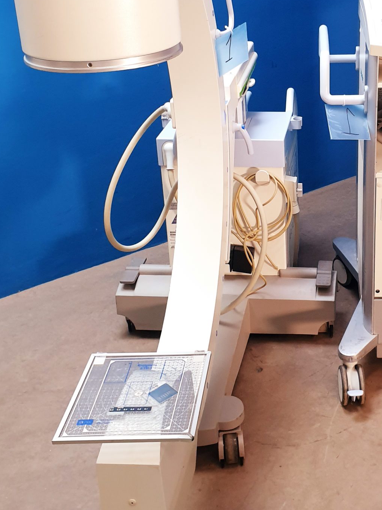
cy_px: 157
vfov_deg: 38.3
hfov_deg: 28.9
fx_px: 721
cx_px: 315
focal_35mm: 49
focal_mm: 4.3
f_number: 2.4
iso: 160
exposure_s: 1/50
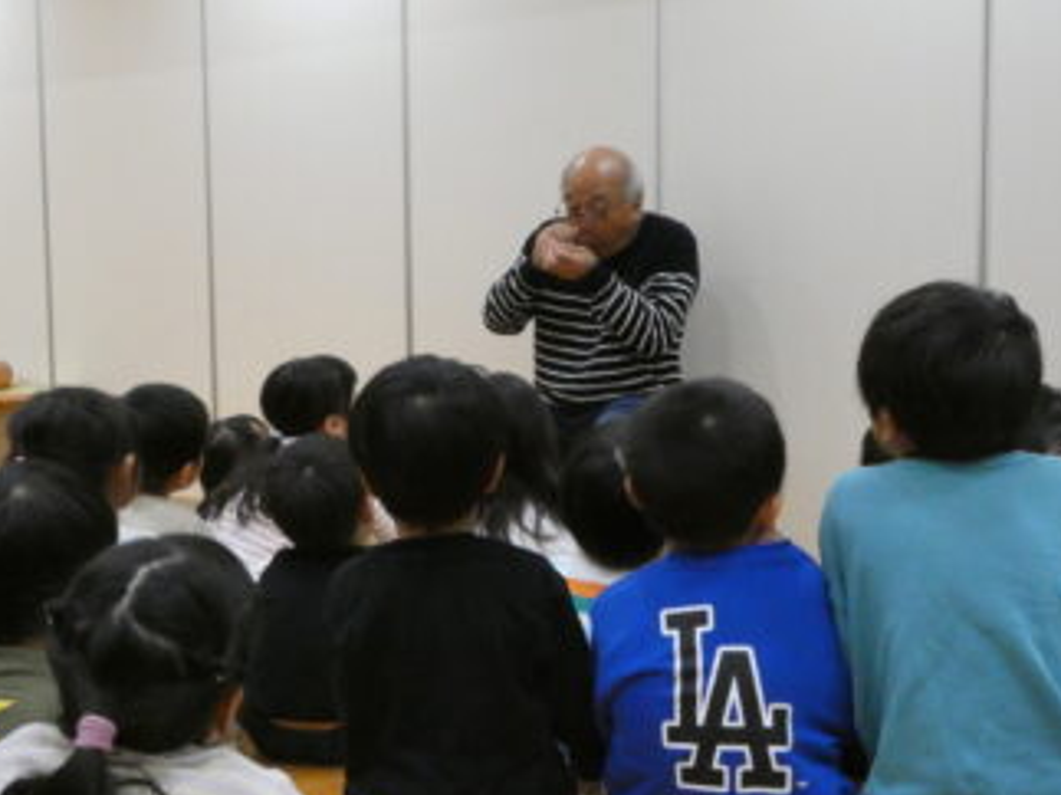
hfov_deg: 38.2
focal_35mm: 50
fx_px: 1532
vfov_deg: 29.1
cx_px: 544
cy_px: 455
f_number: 8
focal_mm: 7.8
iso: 1600
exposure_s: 1/50
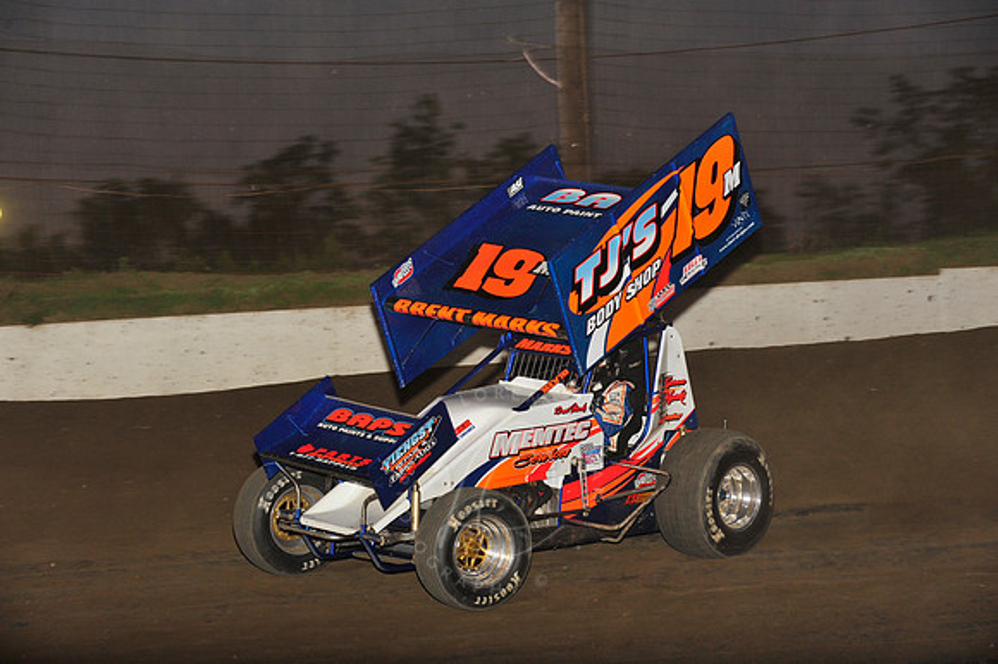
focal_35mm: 120
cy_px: 332
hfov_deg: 17.1
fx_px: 3325
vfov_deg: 11.4
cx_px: 499
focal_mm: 120
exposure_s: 1/320
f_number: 7.1
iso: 1000
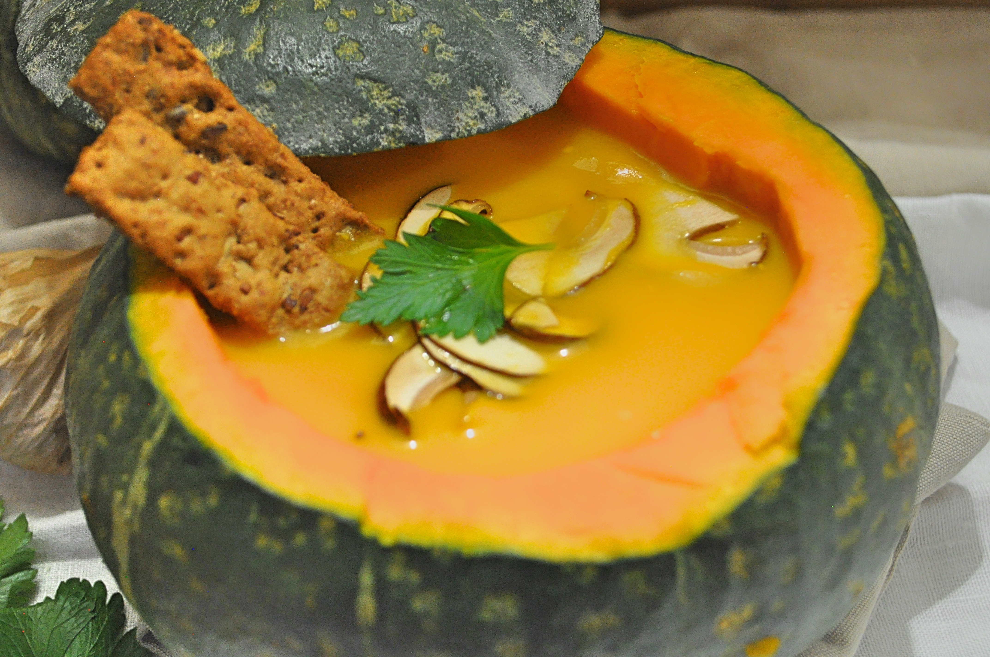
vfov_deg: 28.0
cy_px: 328
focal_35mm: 48
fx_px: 1318
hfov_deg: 41.2
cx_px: 495
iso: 1600
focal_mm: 32
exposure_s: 1/13
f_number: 4.8
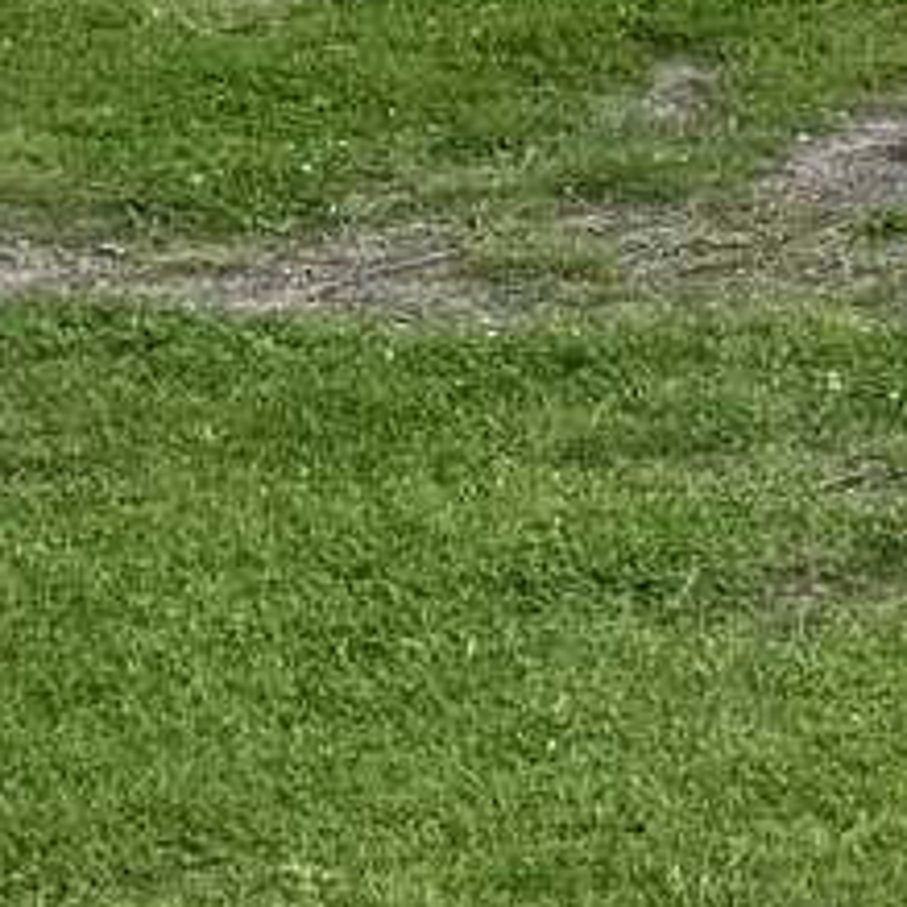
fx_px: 5869
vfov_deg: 8.2
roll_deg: -0.8
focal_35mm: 198
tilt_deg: -2.2
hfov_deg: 7.9
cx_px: 2543
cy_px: -1189
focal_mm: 6.76
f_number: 1.78
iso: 80
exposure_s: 1/723
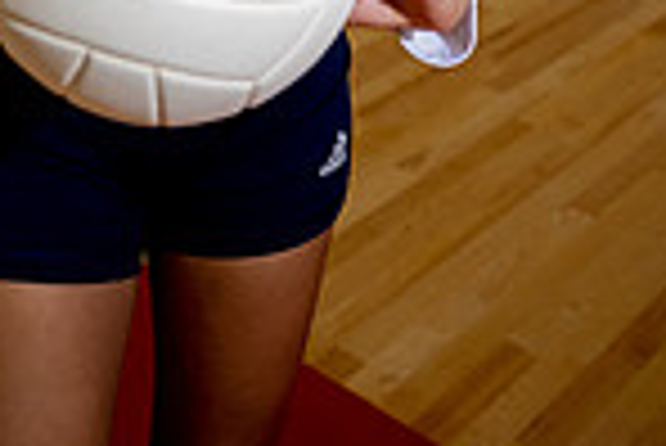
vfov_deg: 14.4
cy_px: -527
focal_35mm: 73
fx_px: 1352
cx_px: 182
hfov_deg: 27.4
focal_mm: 24
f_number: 2.8
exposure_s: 1/320
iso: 400
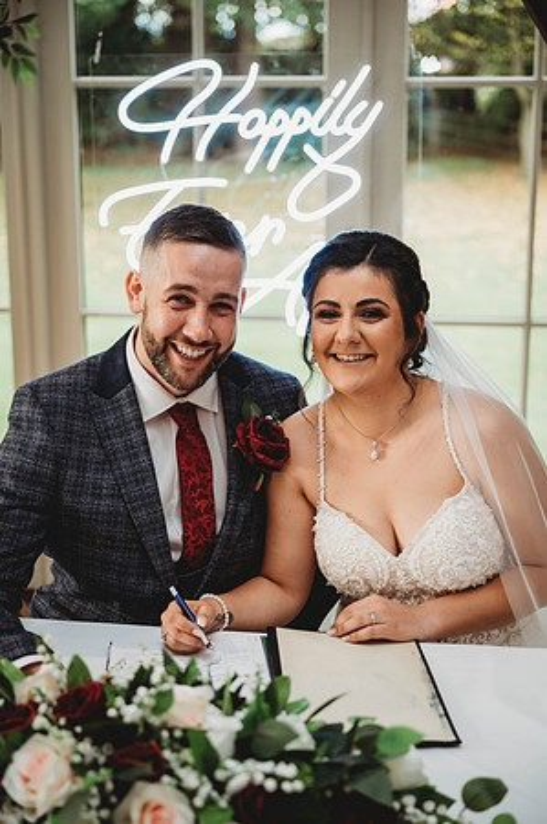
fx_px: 1256
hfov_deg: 24.6
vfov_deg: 36.3
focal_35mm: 55
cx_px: 274
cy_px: 412
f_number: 2.8
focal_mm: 55
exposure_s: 1/160
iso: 500
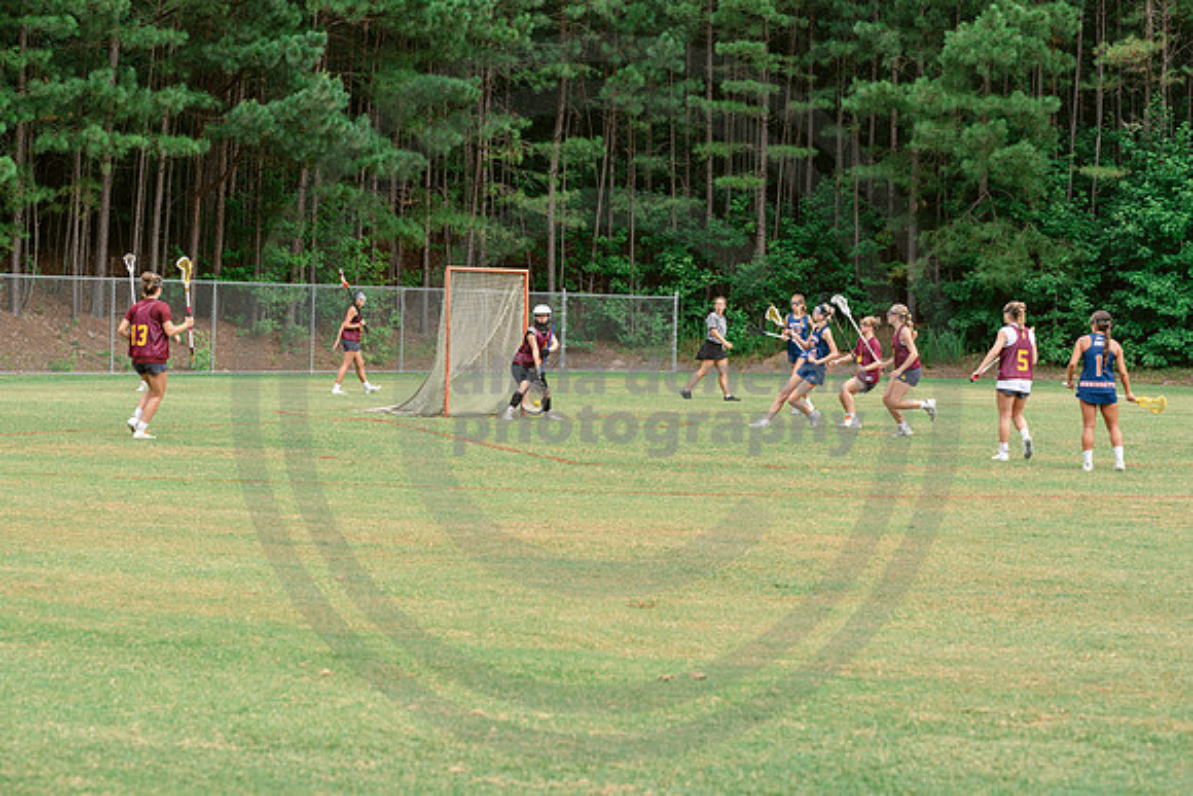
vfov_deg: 14.9
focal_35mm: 92
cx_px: 596
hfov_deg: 22.1
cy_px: 398
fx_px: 3049
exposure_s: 1/500
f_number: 5.6
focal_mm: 92
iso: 250
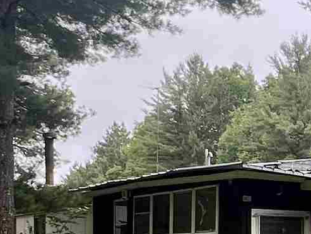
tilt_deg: -1.3
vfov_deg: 17.5
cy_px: 267
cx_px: 410
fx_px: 728
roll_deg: -0.4
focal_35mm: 81
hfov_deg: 21.6
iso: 64
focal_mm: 1.57
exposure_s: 1/99
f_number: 1.8
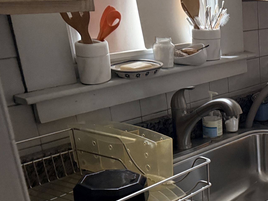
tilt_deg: -23.1
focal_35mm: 58
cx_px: 322
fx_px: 449
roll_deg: -2.0
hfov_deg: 28.8
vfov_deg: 24.4
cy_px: 189
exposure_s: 1/40
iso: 800
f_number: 1.78
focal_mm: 6.76
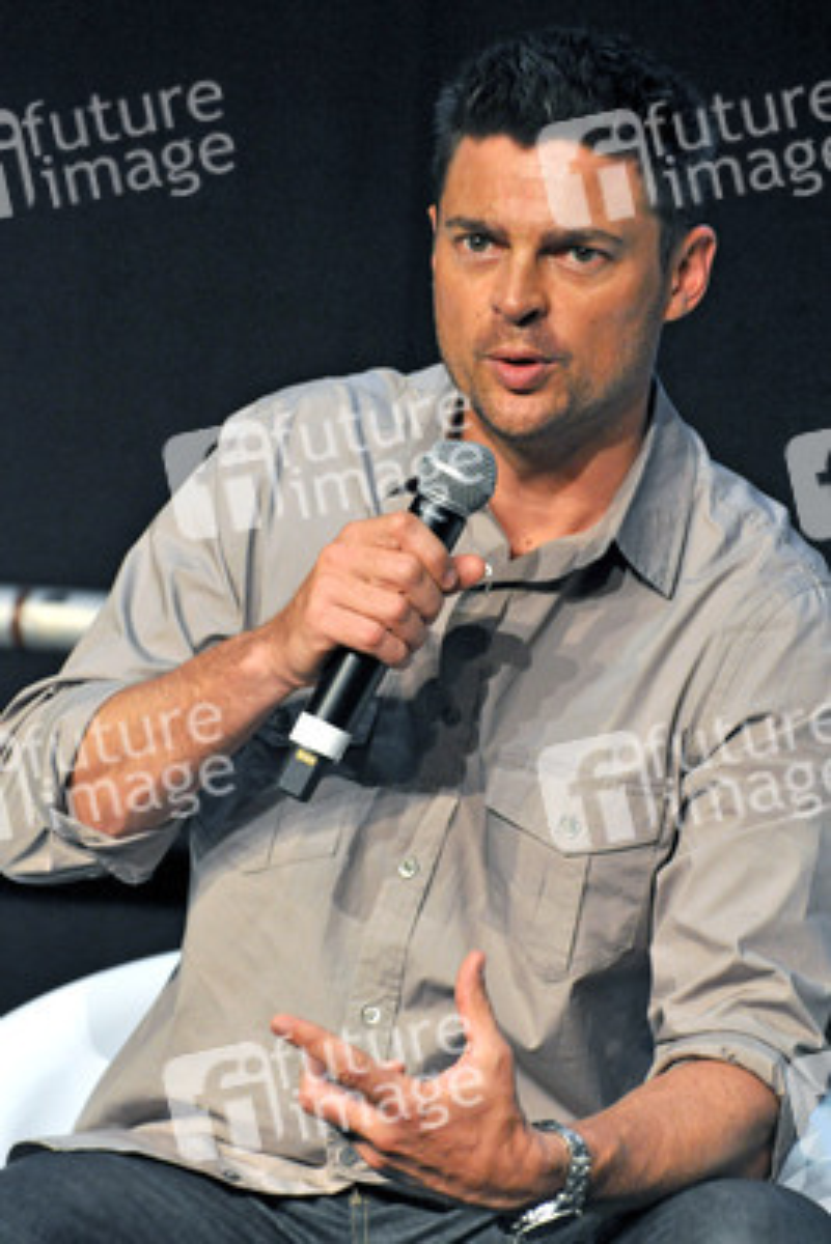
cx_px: 416
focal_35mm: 270
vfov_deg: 7.6
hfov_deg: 5.1
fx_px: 9340
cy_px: 622
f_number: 5.6
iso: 2000
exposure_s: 1/125
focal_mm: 180
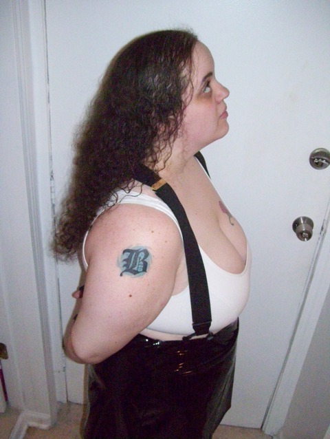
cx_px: 165
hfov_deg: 39.7
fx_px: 457
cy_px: 220
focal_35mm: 36
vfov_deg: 51.3
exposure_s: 1/125
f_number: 2.7
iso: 1250
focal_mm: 6
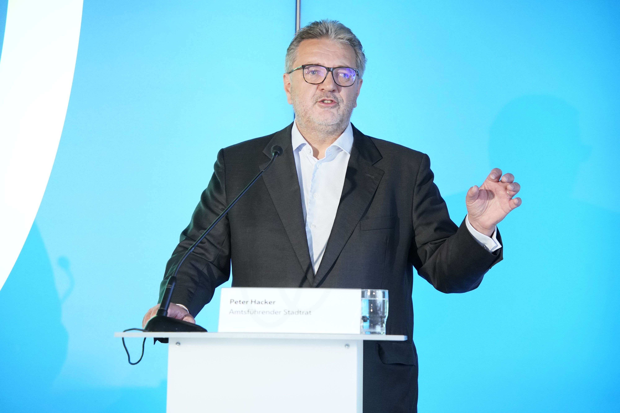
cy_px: 206
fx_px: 2032
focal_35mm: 118
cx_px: 310
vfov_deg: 11.6
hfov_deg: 17.3
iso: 5000
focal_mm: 118
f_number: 5
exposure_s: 1/200
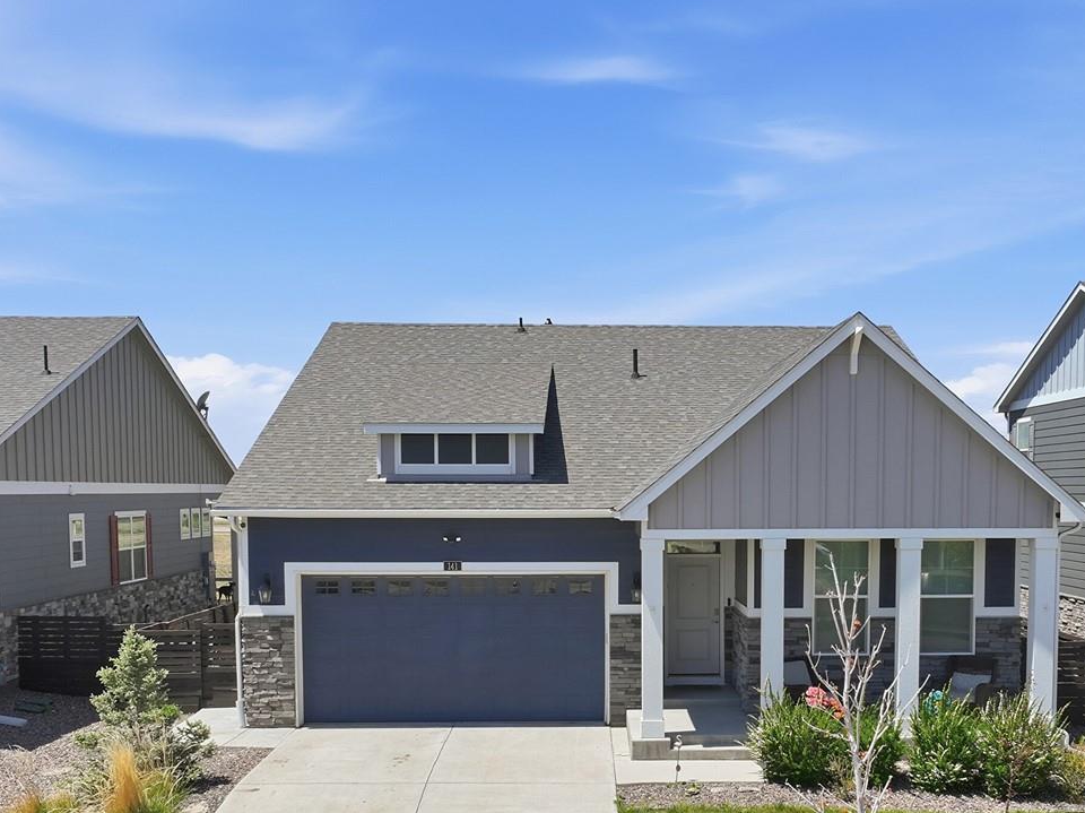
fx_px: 1253
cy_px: 605
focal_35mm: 40
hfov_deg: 46.6
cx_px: 631
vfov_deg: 35.2
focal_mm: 12.3
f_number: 8
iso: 100
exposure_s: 1/400
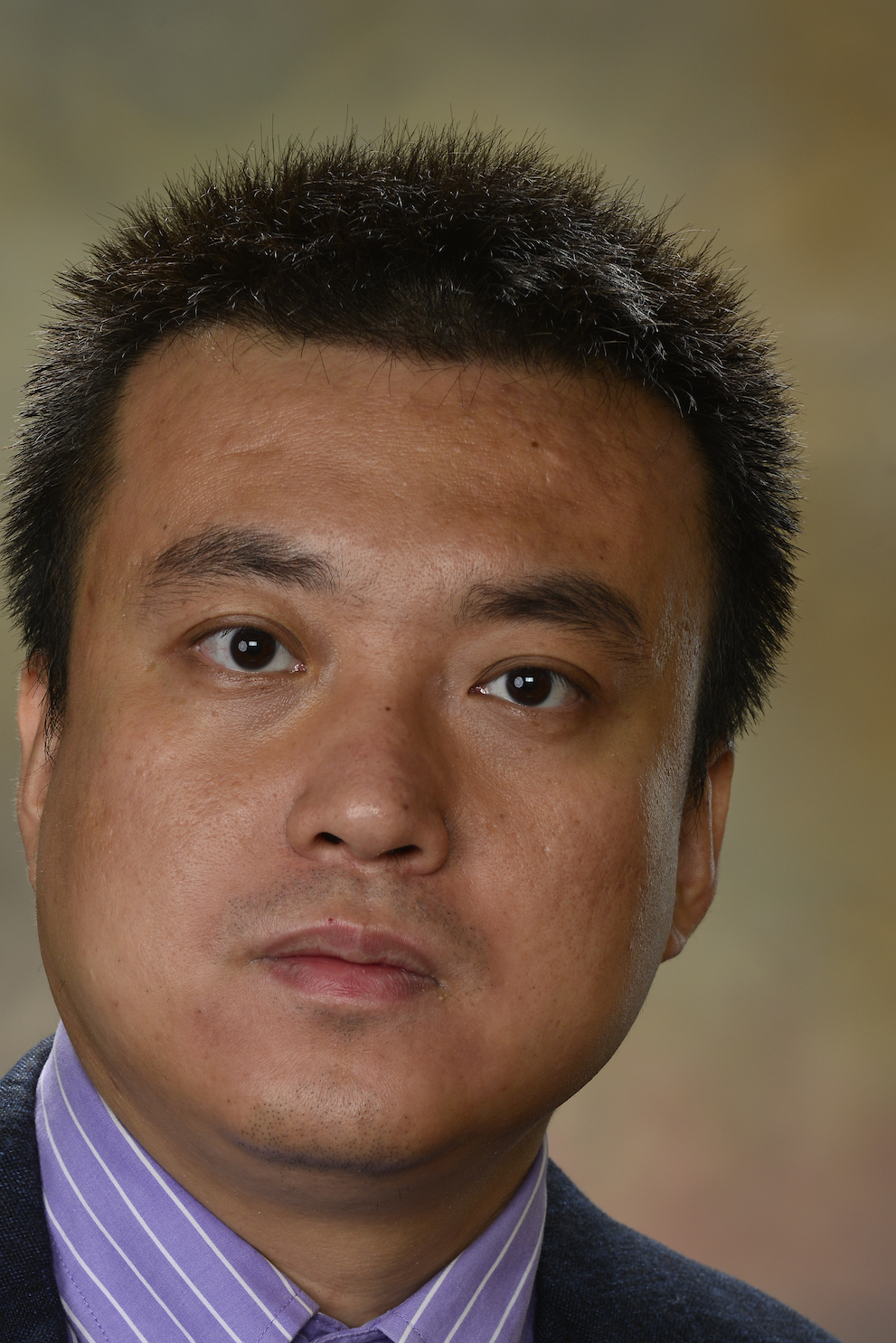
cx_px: 316
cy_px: 951
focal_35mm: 307
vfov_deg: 6.7
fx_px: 11452
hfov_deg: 4.5
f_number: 6.3
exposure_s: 1/60
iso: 200
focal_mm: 190
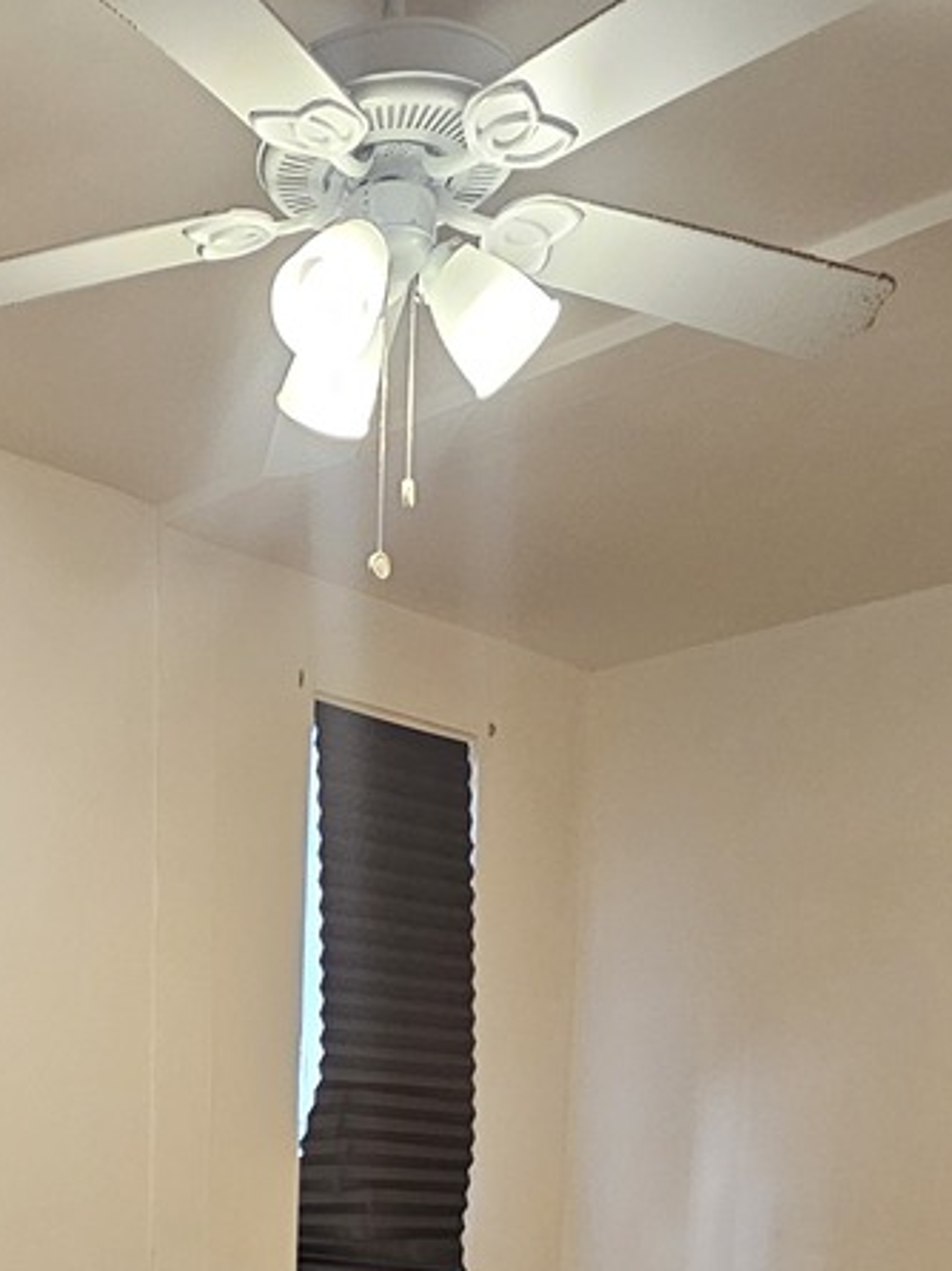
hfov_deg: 32.4
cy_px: 1419
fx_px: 1542
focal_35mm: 42
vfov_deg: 37.1
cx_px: 74
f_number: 2.2
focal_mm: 2.2
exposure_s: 1/60
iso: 200
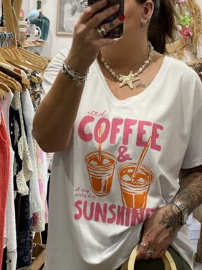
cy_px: 135
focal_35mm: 68
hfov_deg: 21.6
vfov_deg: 28.6
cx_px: 105
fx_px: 529
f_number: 2.2
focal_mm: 7.5
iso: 125
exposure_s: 1/50
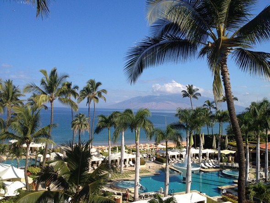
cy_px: 102
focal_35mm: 35
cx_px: 135
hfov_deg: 52.6
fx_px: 273
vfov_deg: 40.7
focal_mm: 4.28
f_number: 2.4
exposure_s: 1/1453
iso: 64
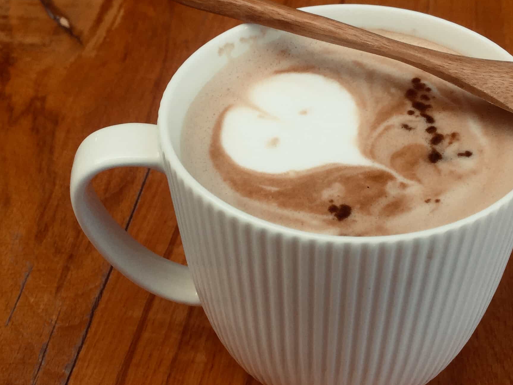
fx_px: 815
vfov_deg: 26.5
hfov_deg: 34.9
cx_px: 233
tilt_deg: -45.8
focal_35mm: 55
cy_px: 223
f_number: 2.2
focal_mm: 4.15
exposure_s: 1/243
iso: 32
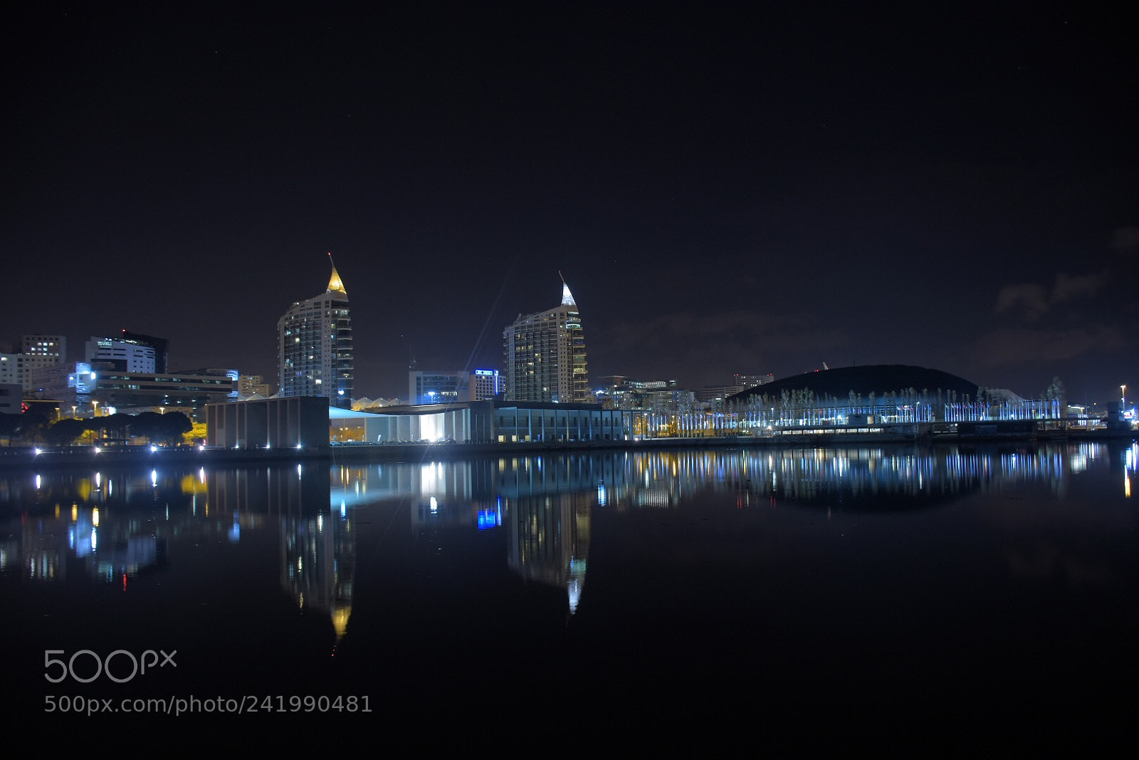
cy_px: 380
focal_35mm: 27
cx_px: 570
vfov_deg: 47.9
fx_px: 854
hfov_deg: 67.4
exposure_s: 2.5
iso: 100
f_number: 3.5
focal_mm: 18
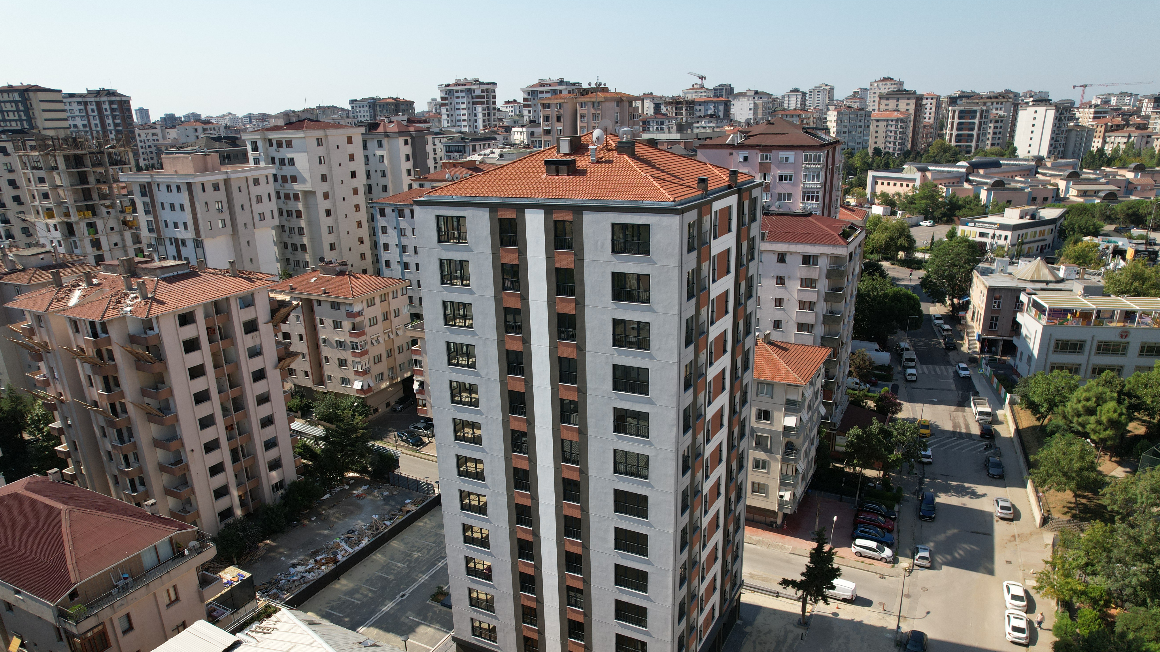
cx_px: 567
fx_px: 738
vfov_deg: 47.4
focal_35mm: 24
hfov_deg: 76.3
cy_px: 389
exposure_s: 1/200
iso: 110
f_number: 2.8
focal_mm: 8.38
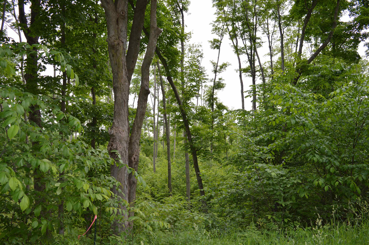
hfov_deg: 67.4
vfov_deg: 47.8
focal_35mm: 27
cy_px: 122
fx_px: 276
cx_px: 184
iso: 100
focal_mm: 18
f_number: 5.6
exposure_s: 1/200
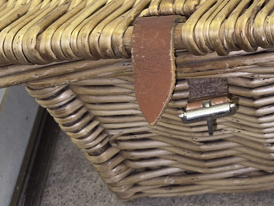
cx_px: 413
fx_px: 641
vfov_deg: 17.6
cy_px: -23
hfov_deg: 20.6
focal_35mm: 81
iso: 125
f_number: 1.8
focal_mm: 5.4
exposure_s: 1/20
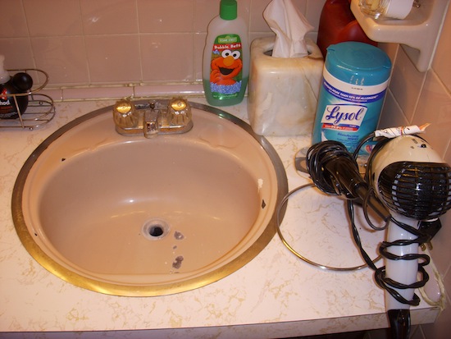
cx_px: 226
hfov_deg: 49.0
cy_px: 170
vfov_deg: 37.7
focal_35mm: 38
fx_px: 495
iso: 100
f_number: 3.3
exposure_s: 1/30
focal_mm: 6.3
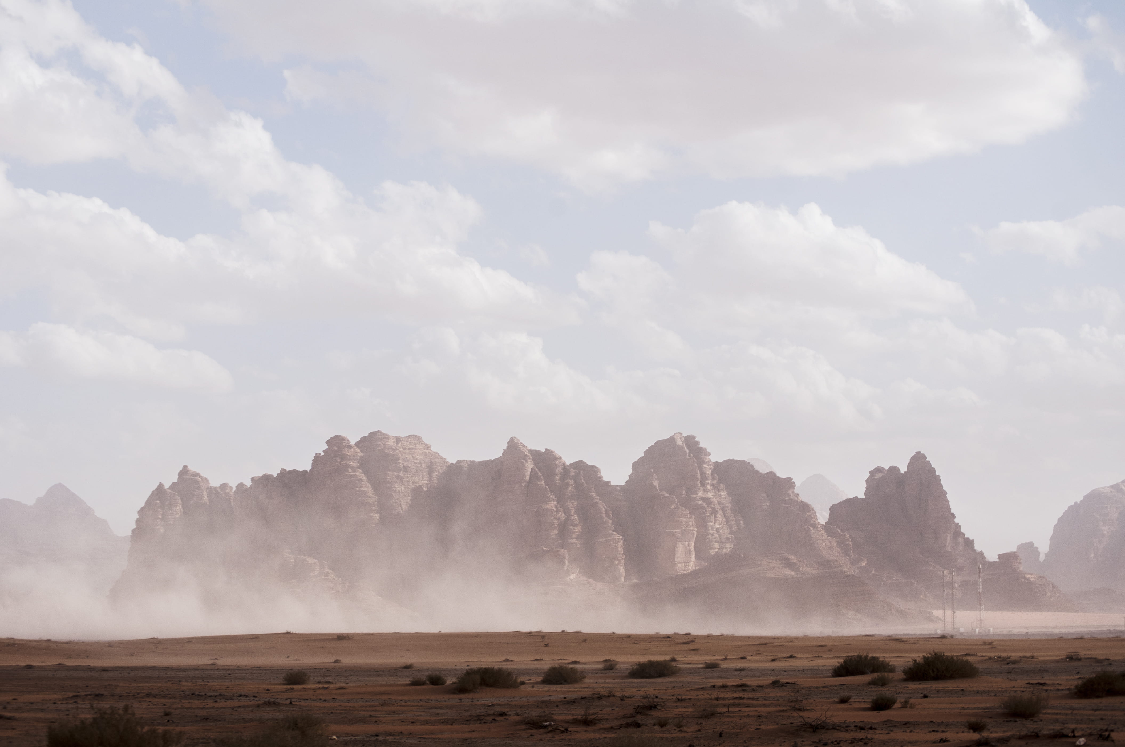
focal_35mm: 150
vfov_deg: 9.1
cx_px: 562
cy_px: 374
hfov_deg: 13.7
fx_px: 4682
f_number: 7.1
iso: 200
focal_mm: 100
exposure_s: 1/640
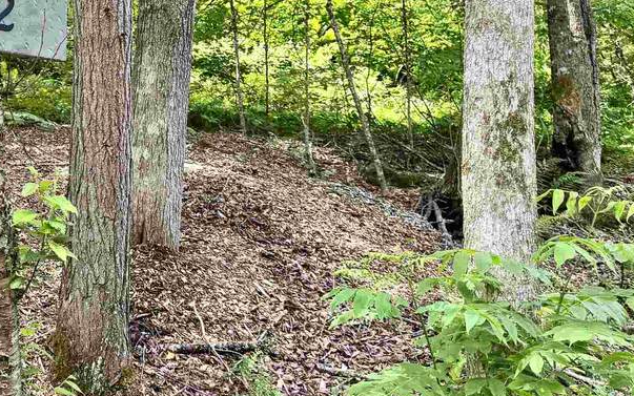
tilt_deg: +2.2
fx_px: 933
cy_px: 133
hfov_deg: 33.6
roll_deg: +0.3
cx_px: -29
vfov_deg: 23.9
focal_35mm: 54
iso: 64
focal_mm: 6.76
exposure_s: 1/273
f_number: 1.78
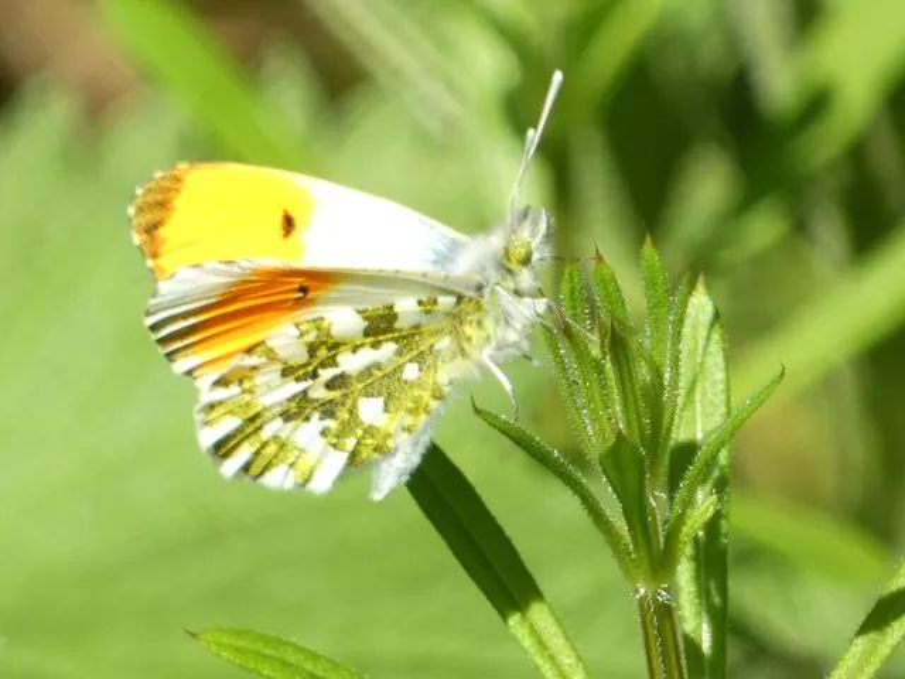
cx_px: 452
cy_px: 340
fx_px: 27713
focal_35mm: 1060
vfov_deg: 1.4
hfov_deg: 1.9
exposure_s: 1/125
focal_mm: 189.9
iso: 100
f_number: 5.7
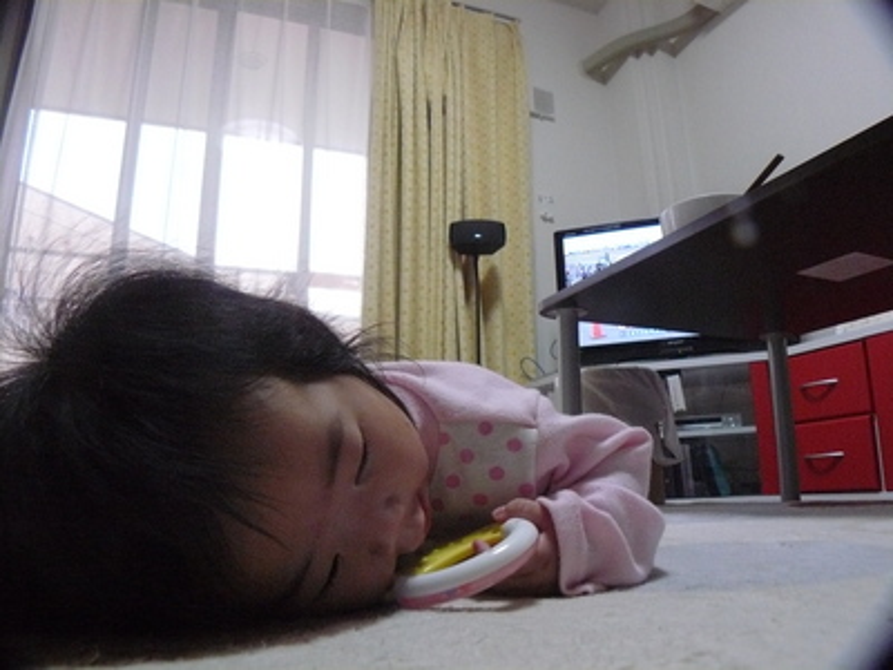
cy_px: 335
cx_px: 446
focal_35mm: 36
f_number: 2.8
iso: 400
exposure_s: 1/40
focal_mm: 6
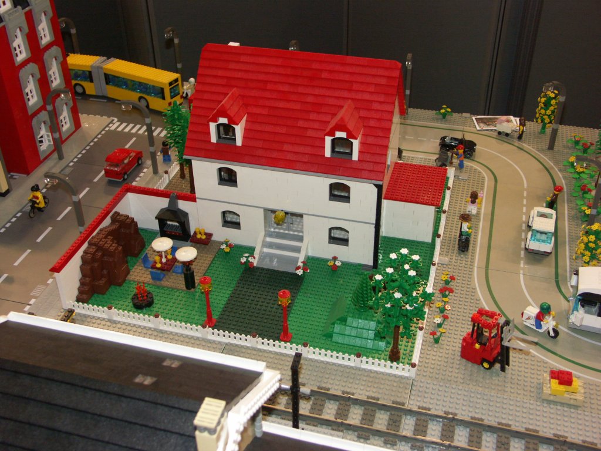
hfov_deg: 45.8
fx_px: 712
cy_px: 226
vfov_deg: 35.1
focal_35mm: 41
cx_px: 300
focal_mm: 10.47
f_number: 2.8
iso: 200
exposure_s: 1/50
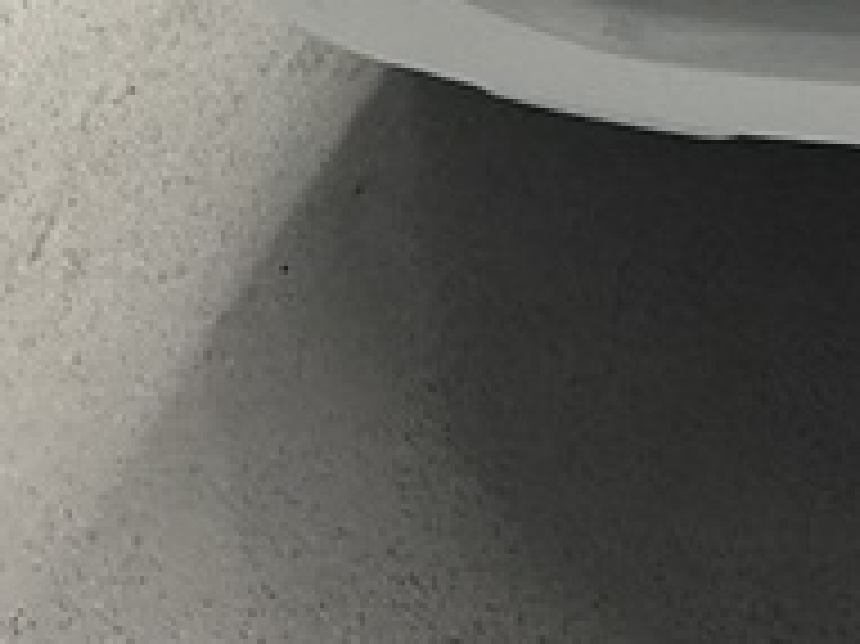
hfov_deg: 21.5
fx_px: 1862
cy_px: -815
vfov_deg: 14.4
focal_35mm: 75
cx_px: 1315
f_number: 2.2
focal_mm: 2.22
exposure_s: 1/100
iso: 320
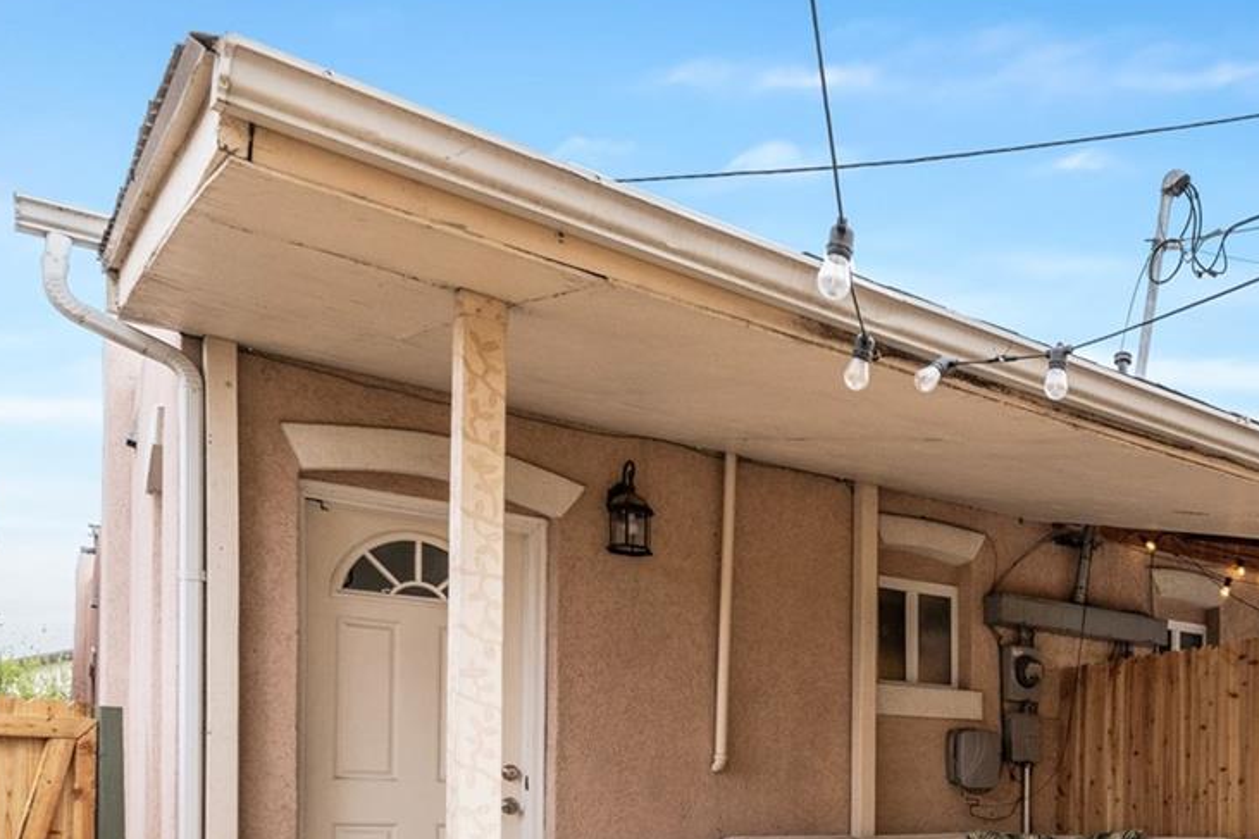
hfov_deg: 48.0
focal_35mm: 35
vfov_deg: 34.8
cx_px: 1163
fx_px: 1224
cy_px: 811
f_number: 8
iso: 500
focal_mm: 16
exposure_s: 1/320
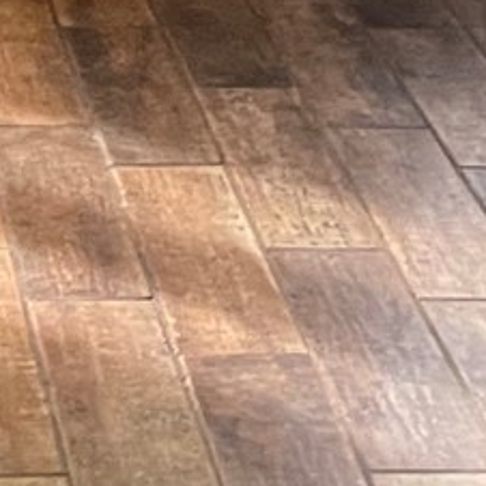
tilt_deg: +0.4
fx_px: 2986
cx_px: -77
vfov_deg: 8.1
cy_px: -905
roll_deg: -0.5
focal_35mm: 188
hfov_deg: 9.2
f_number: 1.6
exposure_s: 1/40
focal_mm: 5.1
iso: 400
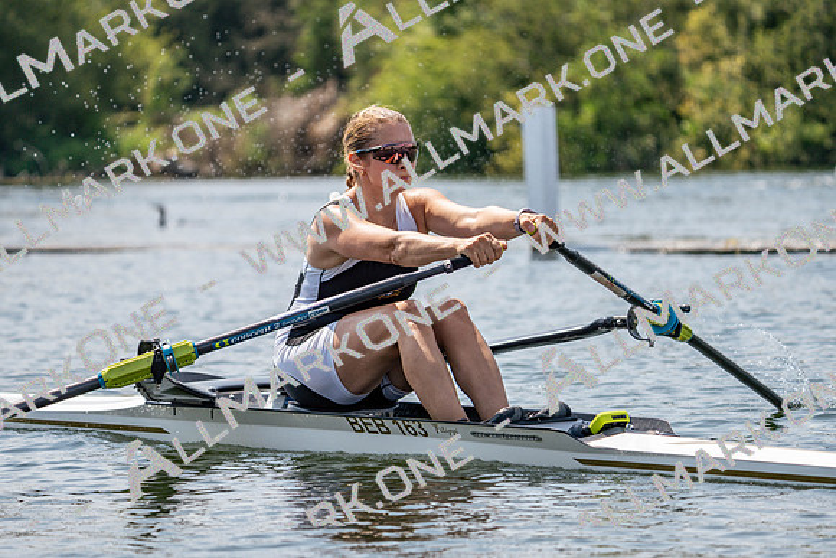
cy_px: 279
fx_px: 4645
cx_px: 418
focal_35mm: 200
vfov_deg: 6.9
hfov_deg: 10.3
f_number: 5.6
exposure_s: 1/1600
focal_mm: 200
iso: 200
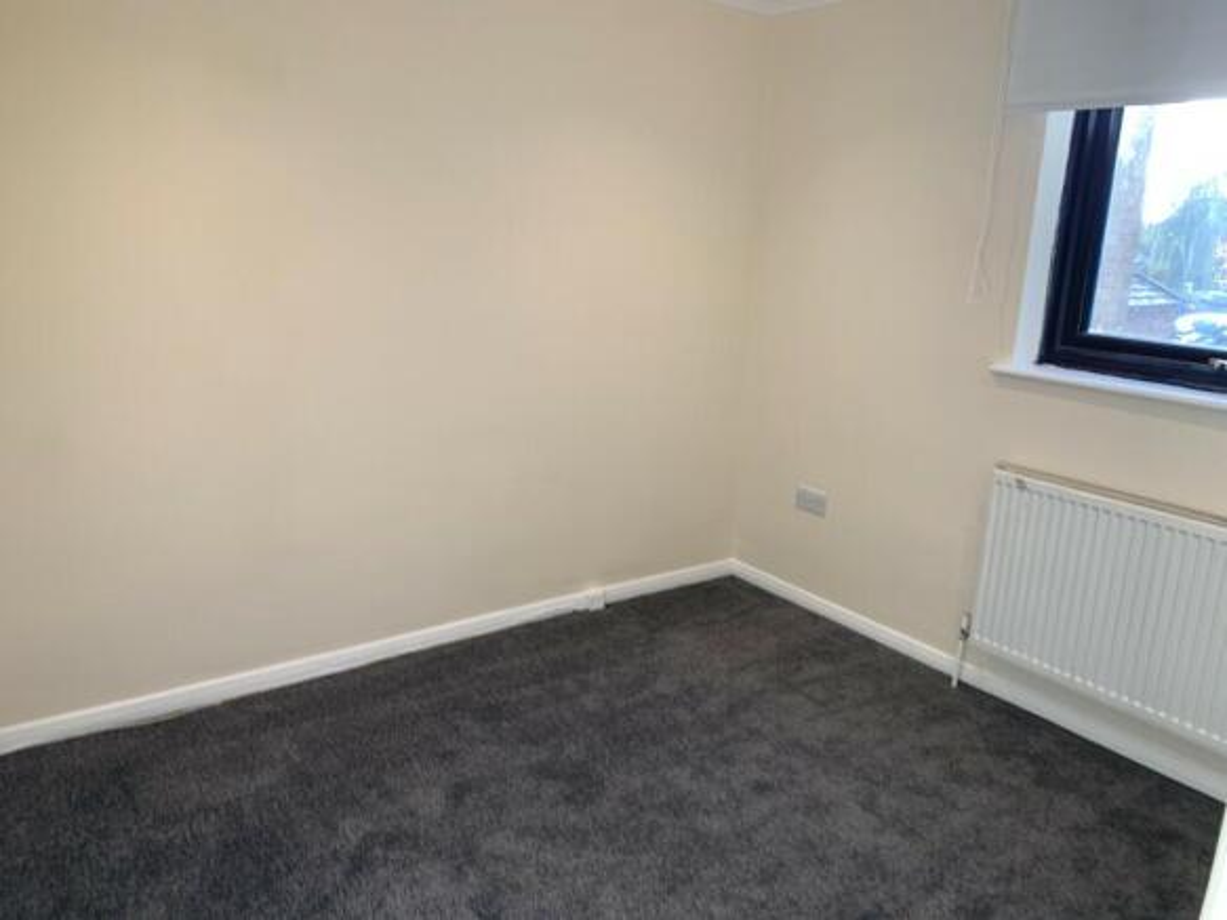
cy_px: 460
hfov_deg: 67.3
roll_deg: -1.6
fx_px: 921
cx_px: 614
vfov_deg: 53.0
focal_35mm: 26
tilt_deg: -12.2
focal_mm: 4.25
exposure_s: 1/100
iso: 25
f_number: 1.8
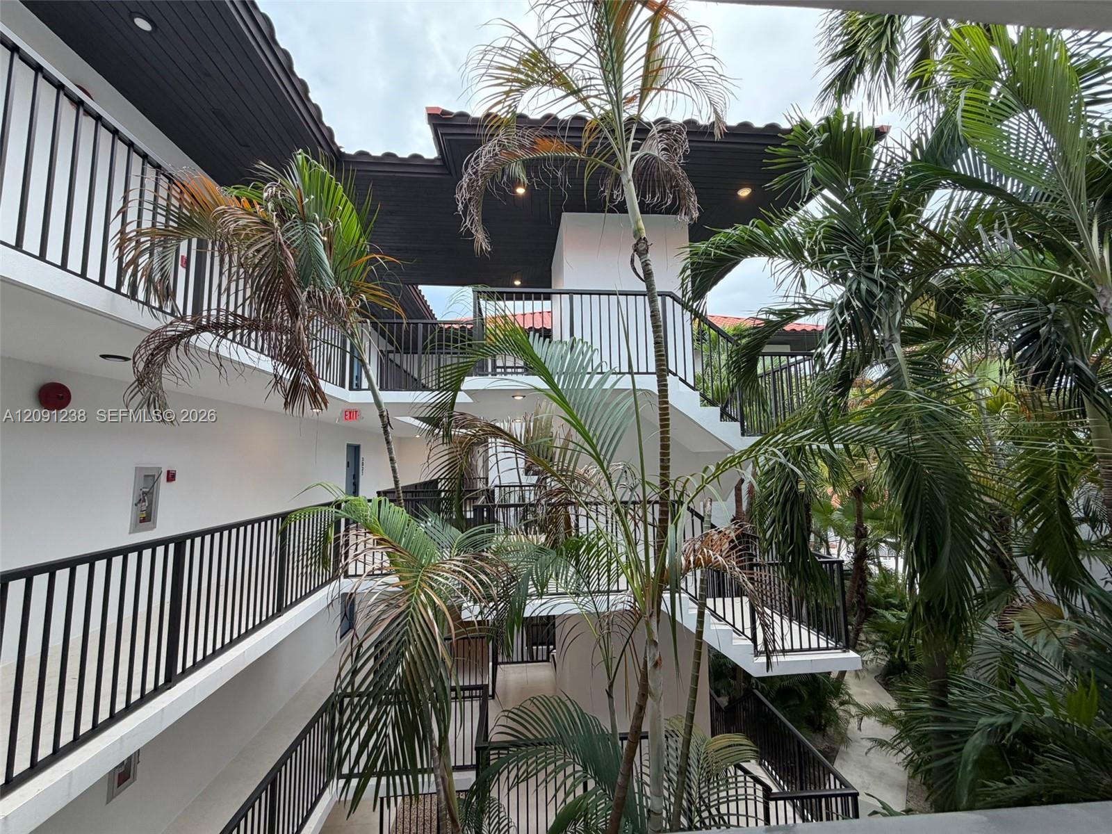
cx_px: 556
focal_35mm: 14
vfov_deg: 85.7
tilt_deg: +5.1
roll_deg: +0.2
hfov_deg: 102.1
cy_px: 417
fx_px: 450
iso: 80
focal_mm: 2.22
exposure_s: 1/120
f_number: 2.2
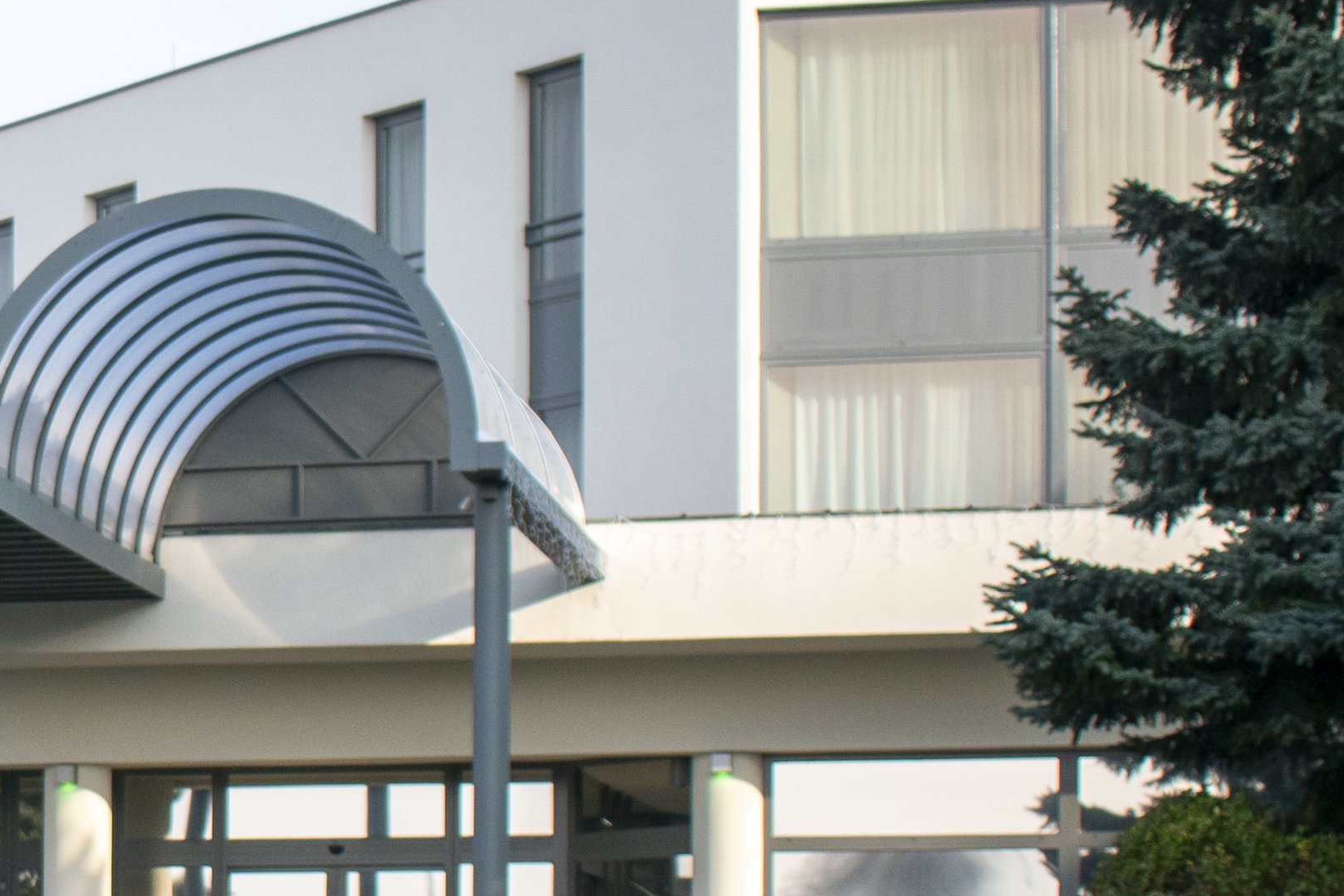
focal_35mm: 123
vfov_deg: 11.1
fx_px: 4591
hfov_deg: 15.6
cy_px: 366
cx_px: -529
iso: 100
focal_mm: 22
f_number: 3.8
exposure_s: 1/640
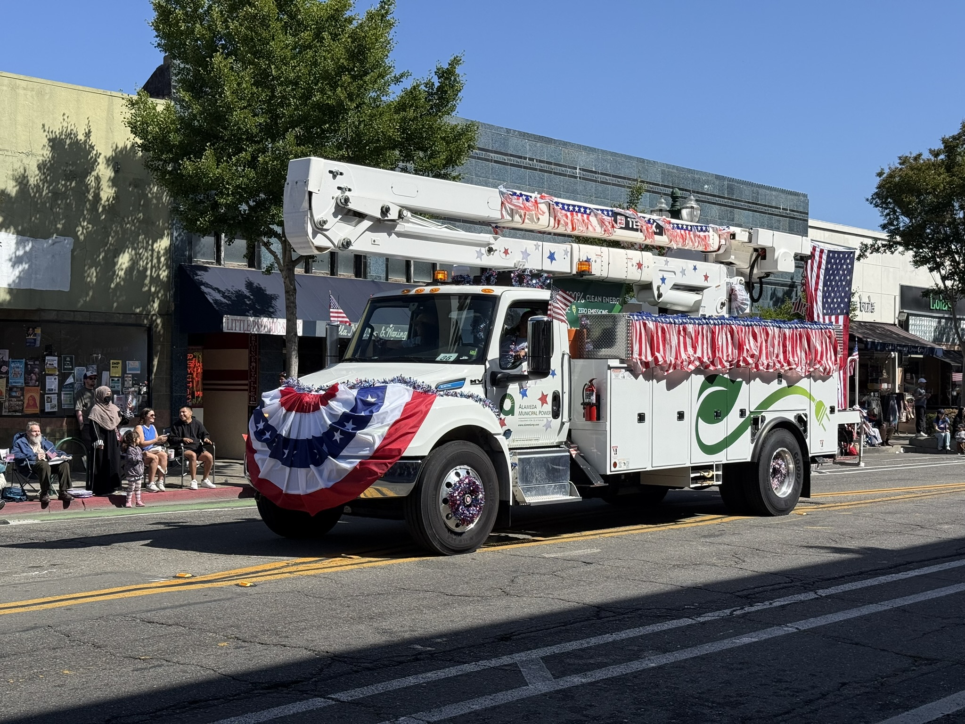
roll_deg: +0.3
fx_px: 1338
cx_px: 482
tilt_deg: +0.5
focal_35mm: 48
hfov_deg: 39.7
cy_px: 362
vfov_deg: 30.3
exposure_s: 1/6024
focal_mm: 6.76
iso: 64
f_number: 1.78
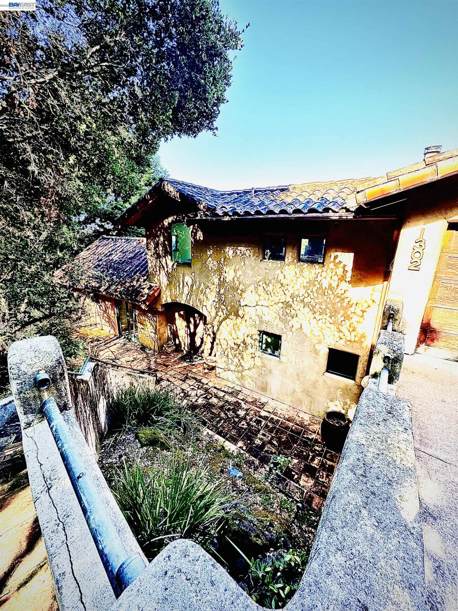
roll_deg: -0.5
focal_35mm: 14
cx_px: 229
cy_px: 306
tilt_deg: -17.1
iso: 40
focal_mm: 2.22
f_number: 2.2
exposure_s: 1/137
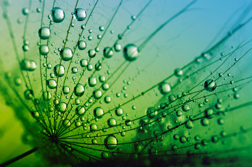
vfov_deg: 9.1
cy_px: 84
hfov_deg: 13.7
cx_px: 126
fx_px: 1049
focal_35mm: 150
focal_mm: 100
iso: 100
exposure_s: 1/180
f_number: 8
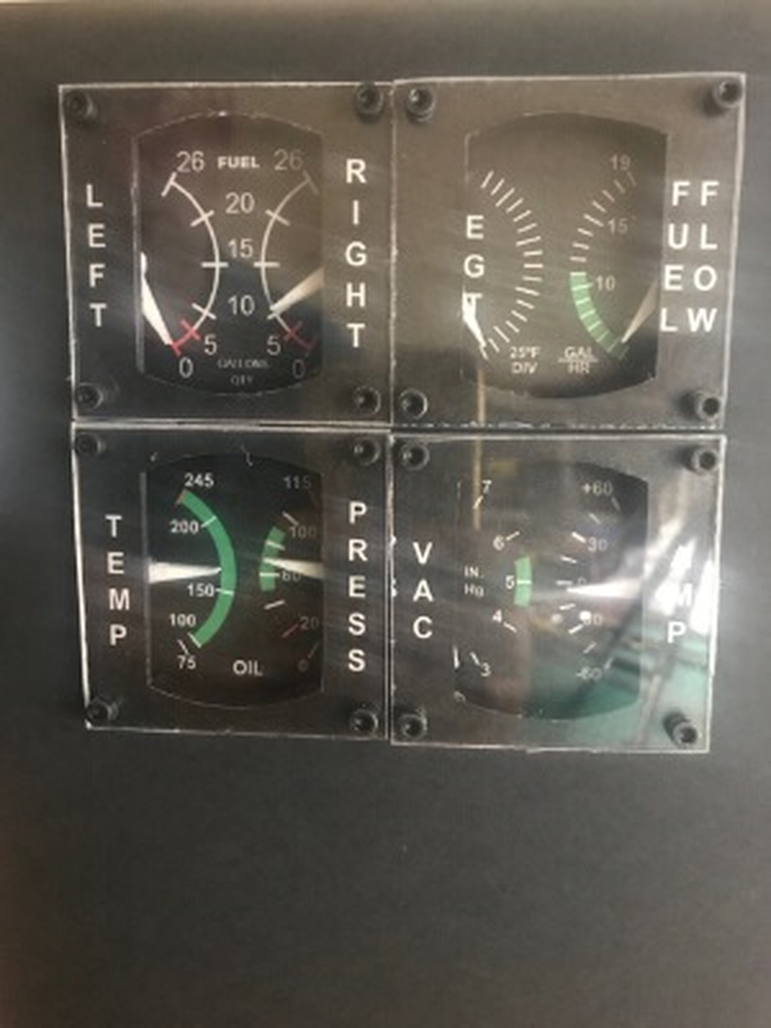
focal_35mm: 28
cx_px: 386
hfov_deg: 49.7
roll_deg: +0.4
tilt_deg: -7.3
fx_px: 832
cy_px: 514
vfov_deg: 63.4
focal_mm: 3.99
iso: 100
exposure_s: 1/5
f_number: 1.8
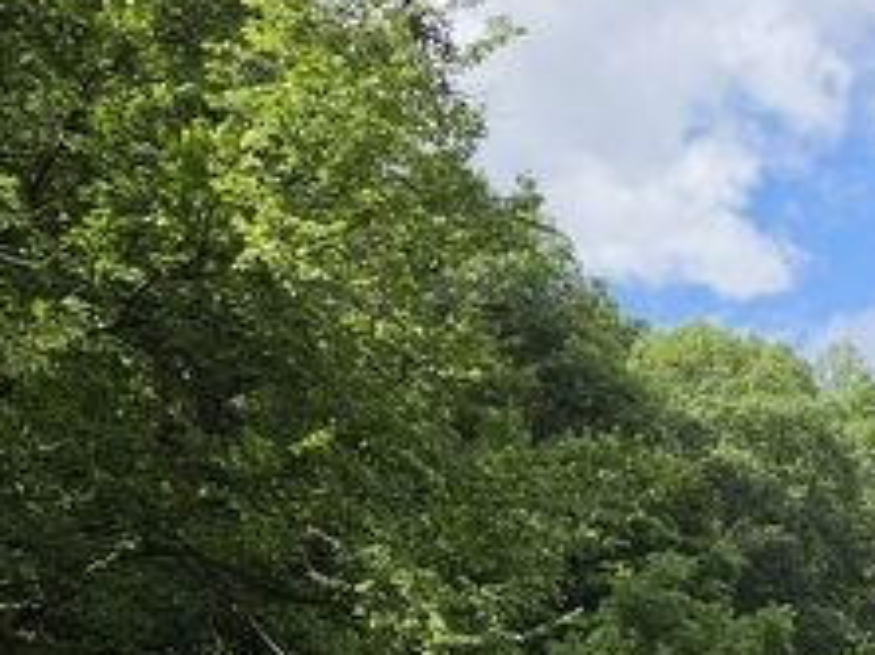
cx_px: 930
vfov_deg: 15.8
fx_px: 2096
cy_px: 1069
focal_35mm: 83
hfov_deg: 22.4
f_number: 1.8
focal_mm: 5.4
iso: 80
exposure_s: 1/3177
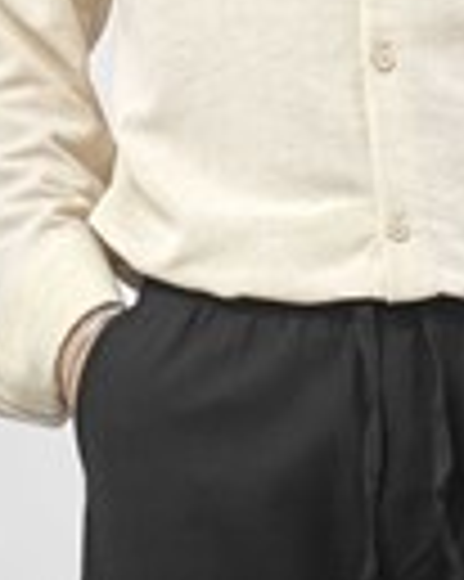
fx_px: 1667
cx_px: 365
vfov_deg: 15.9
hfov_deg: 15.7
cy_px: 1126
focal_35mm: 97
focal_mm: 6.76
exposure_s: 1/121
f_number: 1.78
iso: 160
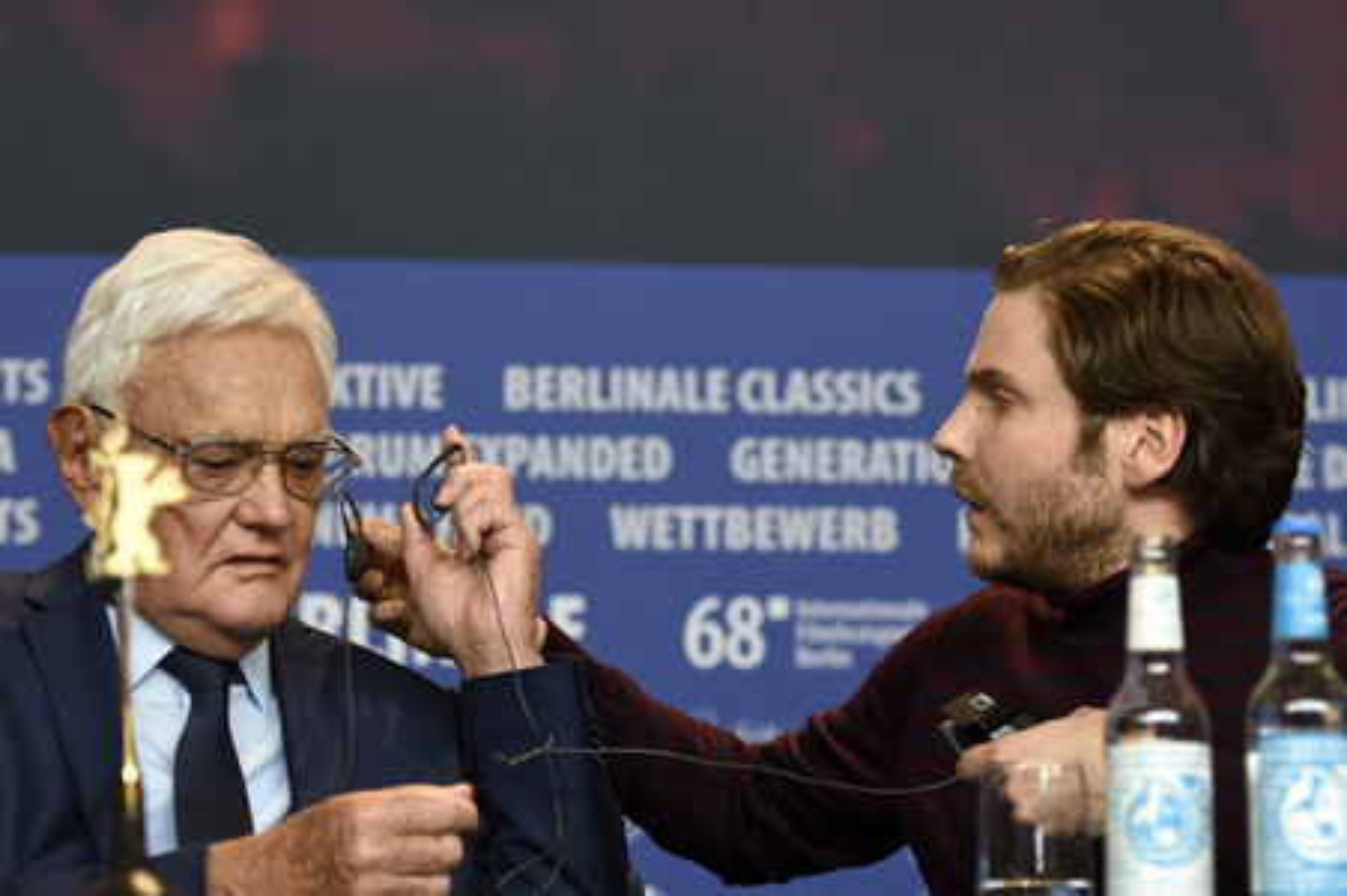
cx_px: 674
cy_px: 448
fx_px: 4823
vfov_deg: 10.6
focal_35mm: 129
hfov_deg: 15.9
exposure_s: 1/320
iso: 640
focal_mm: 86
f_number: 3.2
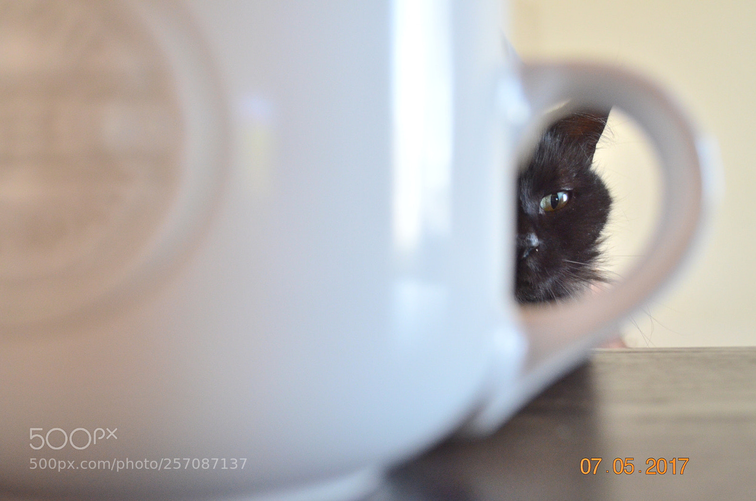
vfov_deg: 27.9
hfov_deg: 41.2
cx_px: 378
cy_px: 250
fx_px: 1006
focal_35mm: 48
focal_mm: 32
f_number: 4.8
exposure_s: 1/30
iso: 1800
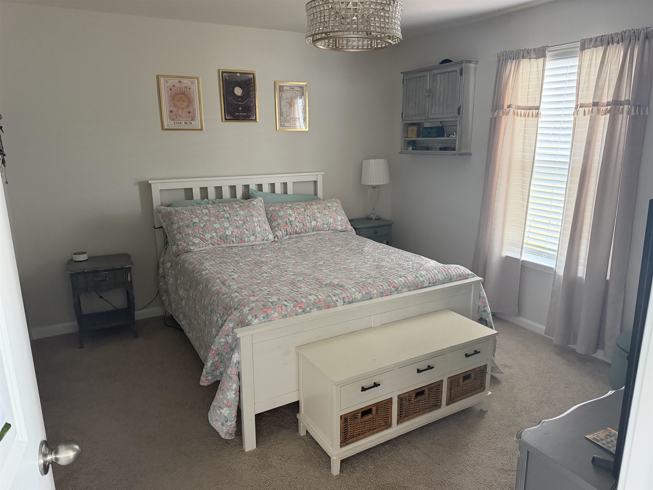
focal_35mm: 24
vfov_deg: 56.8
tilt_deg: -13.5
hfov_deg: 71.6
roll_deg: +0.7
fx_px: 453
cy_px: 245
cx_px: 326
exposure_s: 1/60
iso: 500
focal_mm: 6.76
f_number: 1.78
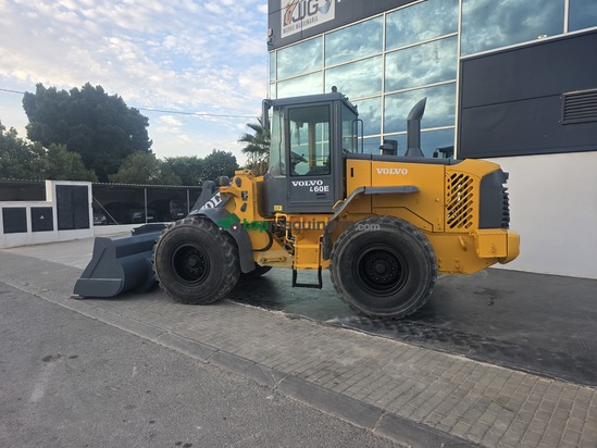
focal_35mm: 23
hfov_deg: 73.9
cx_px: 298
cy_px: 224
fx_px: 397
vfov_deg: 58.9
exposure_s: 1/107
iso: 12
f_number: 1.7
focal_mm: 6.3
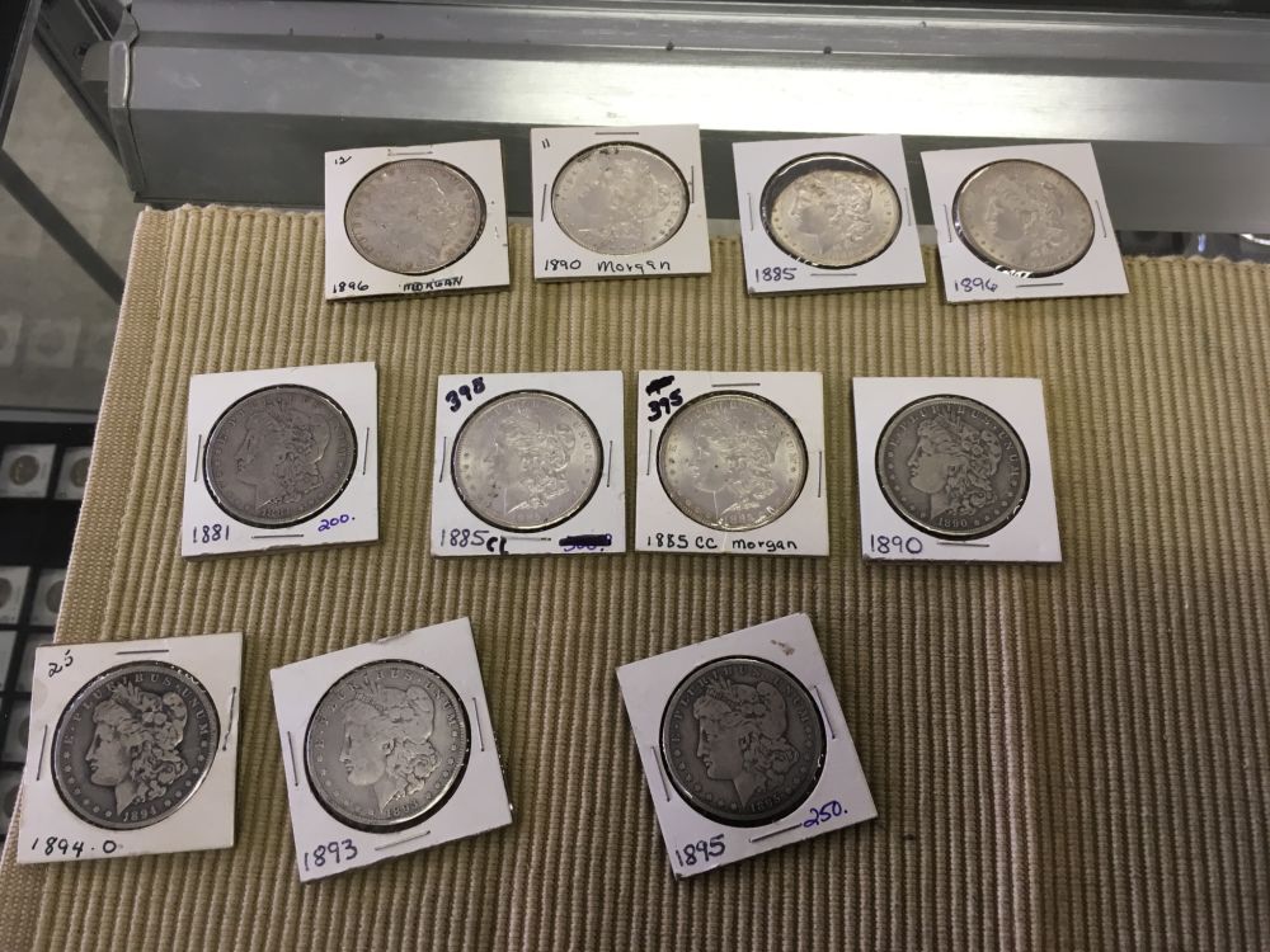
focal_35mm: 29
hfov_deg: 61.7
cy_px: 476
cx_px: 635
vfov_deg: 48.2
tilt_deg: -71.4
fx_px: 1064
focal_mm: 4.15
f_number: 2.2
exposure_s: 1/30
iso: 50
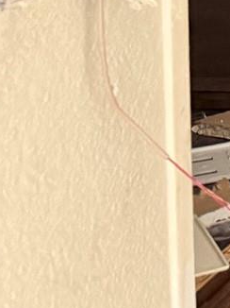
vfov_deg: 11.9
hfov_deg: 7.2
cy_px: -268
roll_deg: -0.4
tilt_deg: -4.7
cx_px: 923
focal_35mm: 151
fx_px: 1339
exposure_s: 1/40
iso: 1000
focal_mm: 6.76
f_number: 1.78
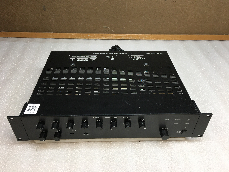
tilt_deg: -38.7
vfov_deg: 48.2
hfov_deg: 61.7
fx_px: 192
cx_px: 114
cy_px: 86
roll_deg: -0.2
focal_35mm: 29
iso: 25
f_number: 2.2
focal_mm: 4.15
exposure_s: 1/30
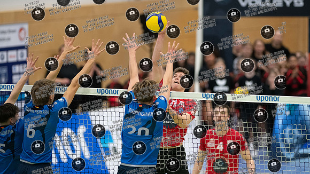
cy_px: 84
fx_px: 2888
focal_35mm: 351
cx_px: 172
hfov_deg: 6.1
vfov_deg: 3.5
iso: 3200
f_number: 3.2
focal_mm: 300
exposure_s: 1/1000
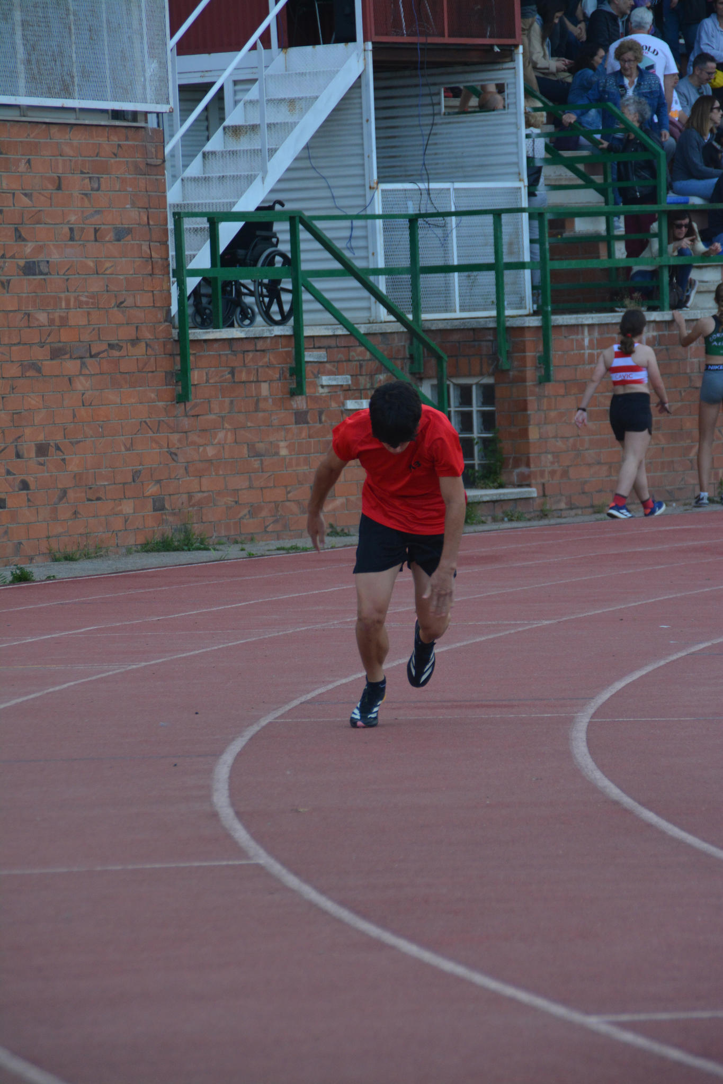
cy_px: 542
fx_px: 9038
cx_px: 362
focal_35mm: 300
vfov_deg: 6.9
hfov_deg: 4.6
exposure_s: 1/640
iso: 800
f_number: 6.3
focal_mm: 200
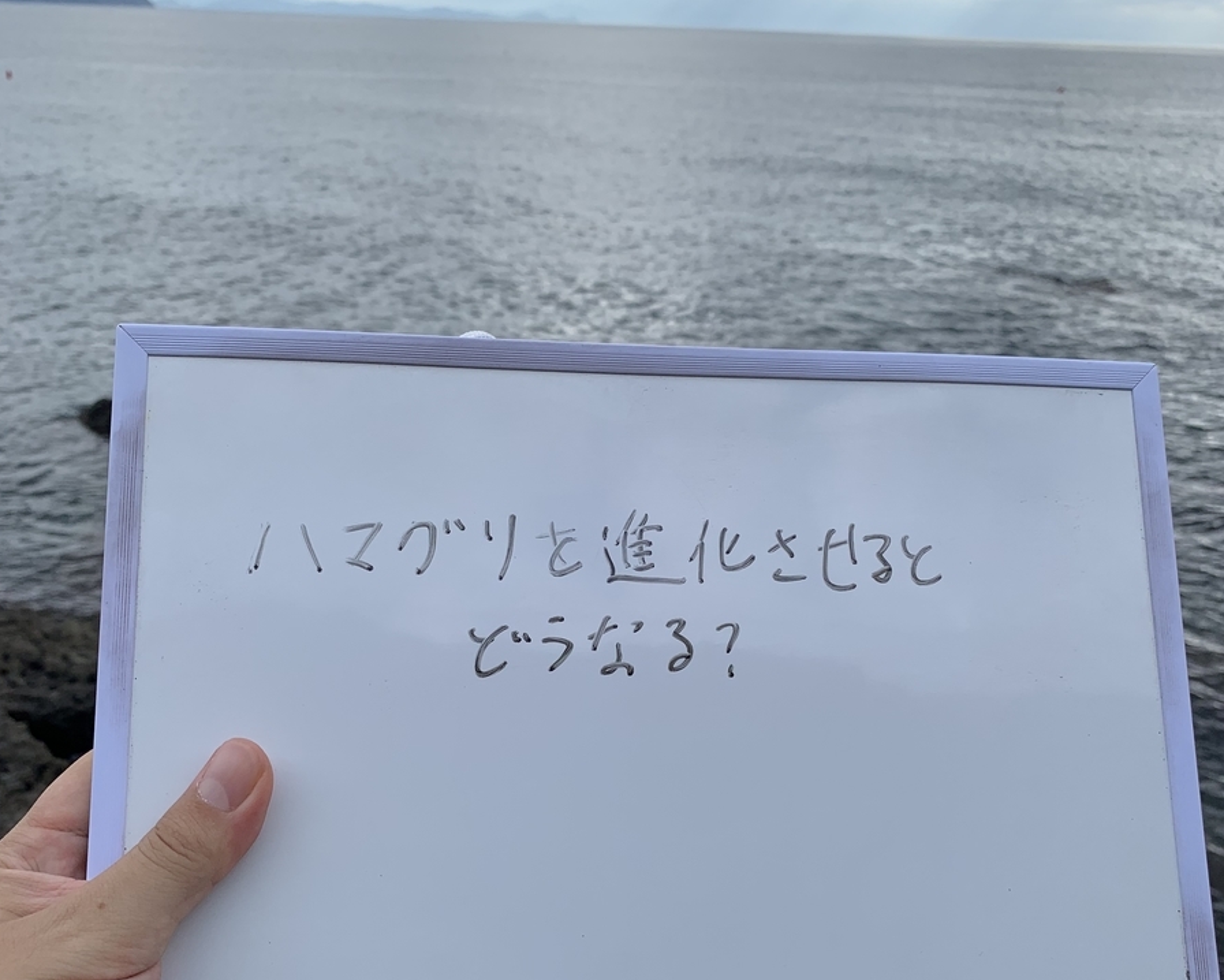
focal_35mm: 34
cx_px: 611
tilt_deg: -25.6
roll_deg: -0.6
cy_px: 621
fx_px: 1232
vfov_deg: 43.0
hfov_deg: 52.8
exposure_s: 1/1610
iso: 25
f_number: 1.8
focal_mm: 4.25
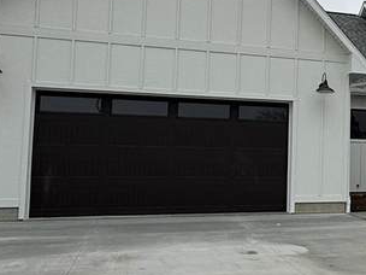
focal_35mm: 59
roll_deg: -0.7
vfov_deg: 24.8
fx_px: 624
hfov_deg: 28.6
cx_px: 436
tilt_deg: +4.8
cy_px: 117
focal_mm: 2.22
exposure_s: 1/751
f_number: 2.2
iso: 50
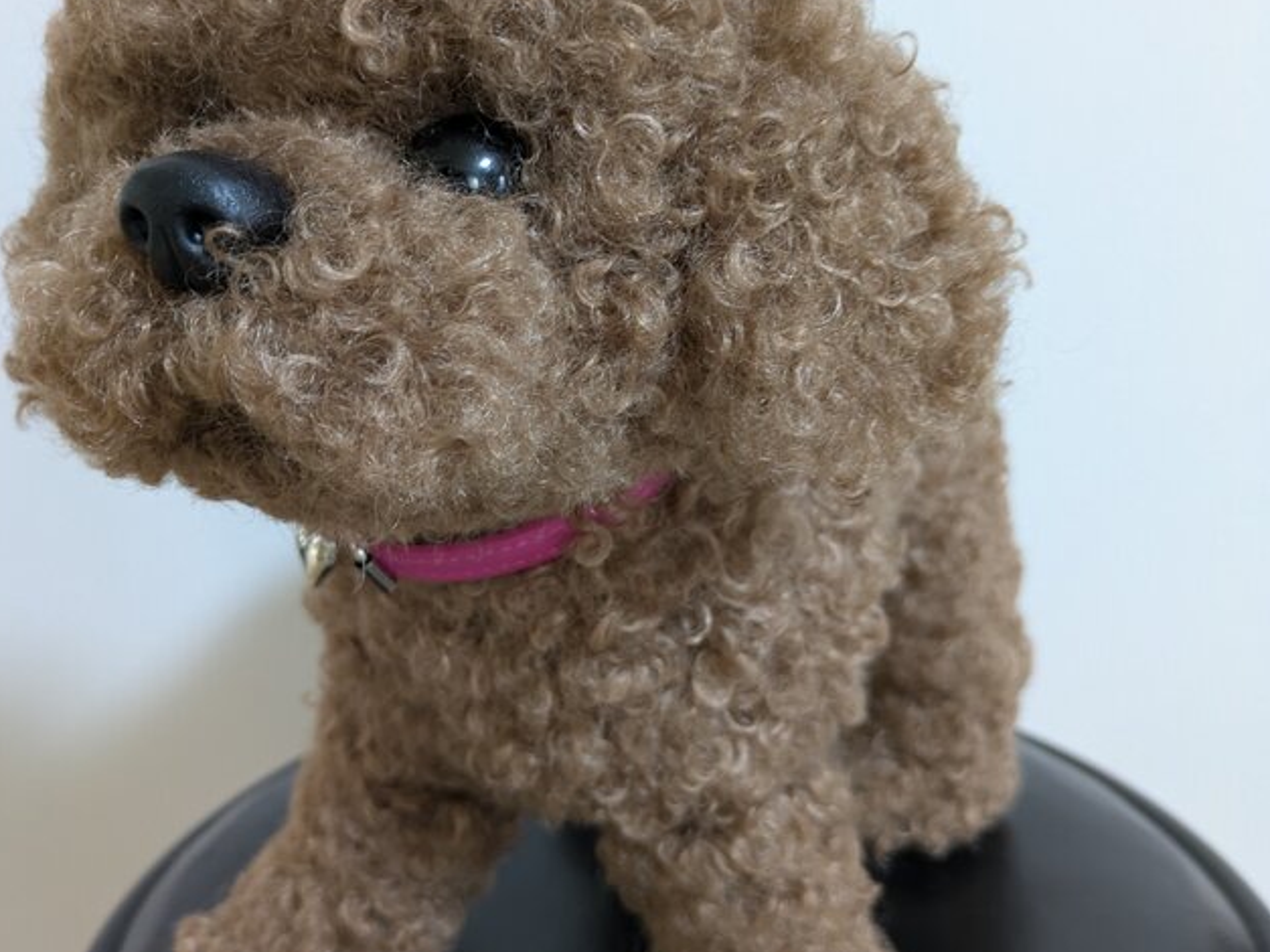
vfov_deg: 41.8
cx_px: 626
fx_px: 1247
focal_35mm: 34
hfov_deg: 54.0
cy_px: 452
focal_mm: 5.43
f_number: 1.89
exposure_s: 1/40
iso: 444
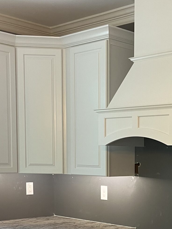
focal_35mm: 68
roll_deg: -1.2
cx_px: 157
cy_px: 206
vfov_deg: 27.5
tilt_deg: -6.2
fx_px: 451
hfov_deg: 21.1
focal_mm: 5.1
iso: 100
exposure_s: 1/60
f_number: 1.6
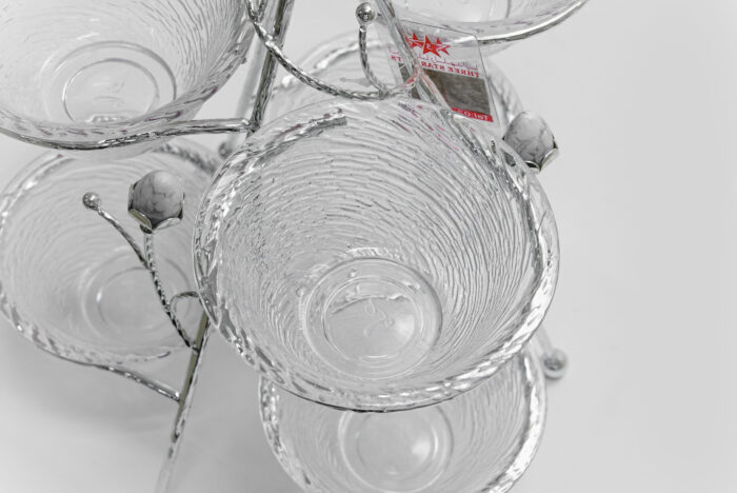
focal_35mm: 70
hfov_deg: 28.8
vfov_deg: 19.5
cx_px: 368
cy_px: 246
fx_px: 1434
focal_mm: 70
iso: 3200
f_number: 13
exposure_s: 1/100
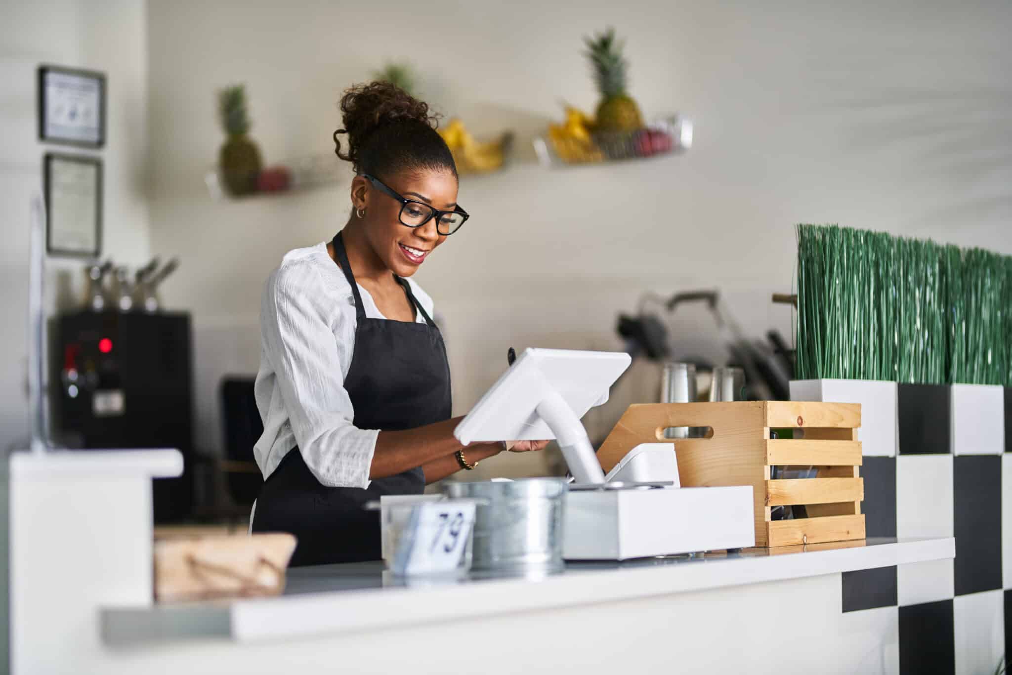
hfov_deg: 23.9
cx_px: 506
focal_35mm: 85
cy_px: 338
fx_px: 2390
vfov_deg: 16.1
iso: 200
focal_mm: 85
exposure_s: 1/200
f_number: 1.4
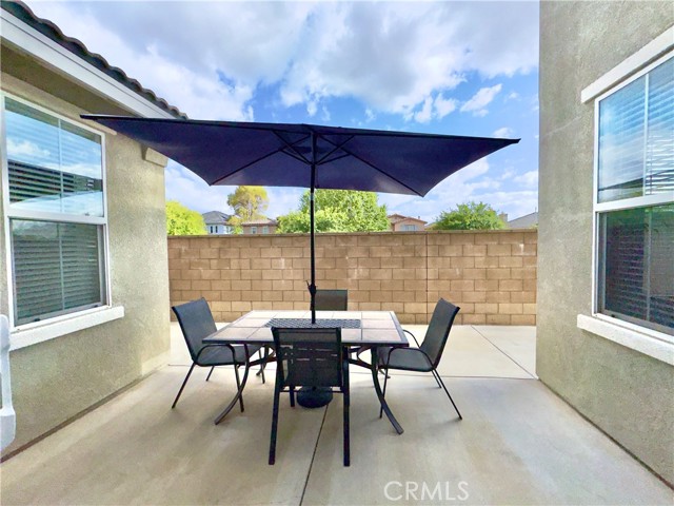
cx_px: 337
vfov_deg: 85.7
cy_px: 253
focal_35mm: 14
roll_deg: +1.0
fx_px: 273
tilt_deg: -2.6
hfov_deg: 102.1
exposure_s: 1/3906
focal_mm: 2.22
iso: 32
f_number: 2.2
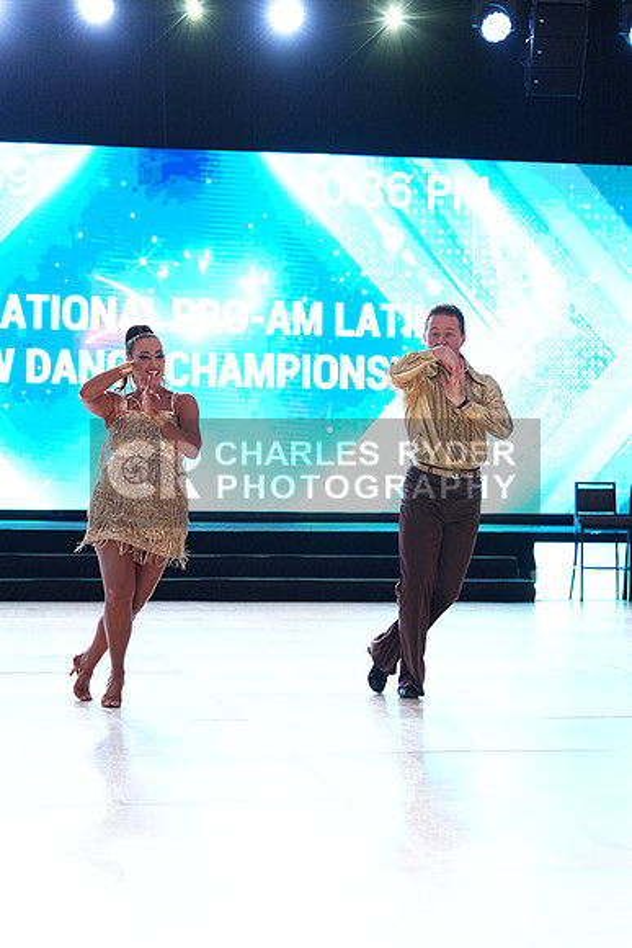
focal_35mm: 79
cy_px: 474
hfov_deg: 17.3
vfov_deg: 25.7
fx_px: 2079
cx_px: 316
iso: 2500
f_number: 4
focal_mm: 79
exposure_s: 1/400
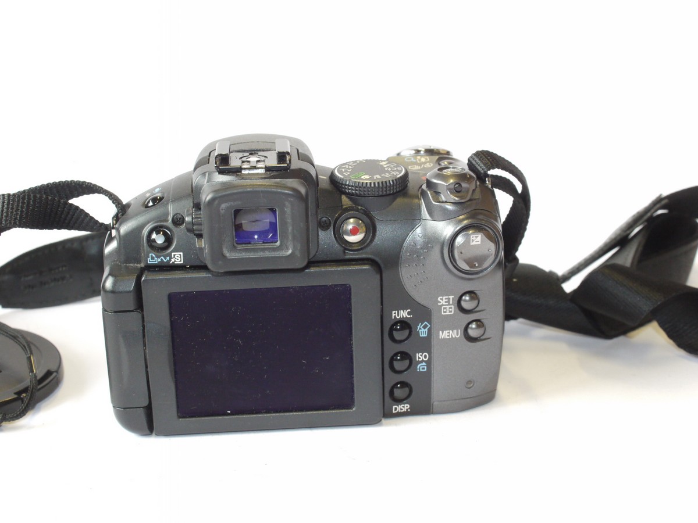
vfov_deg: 24.4
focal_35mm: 60
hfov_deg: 32.2
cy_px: 262
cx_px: 349
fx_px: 1210
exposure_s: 1/50
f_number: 9
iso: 800
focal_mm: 30
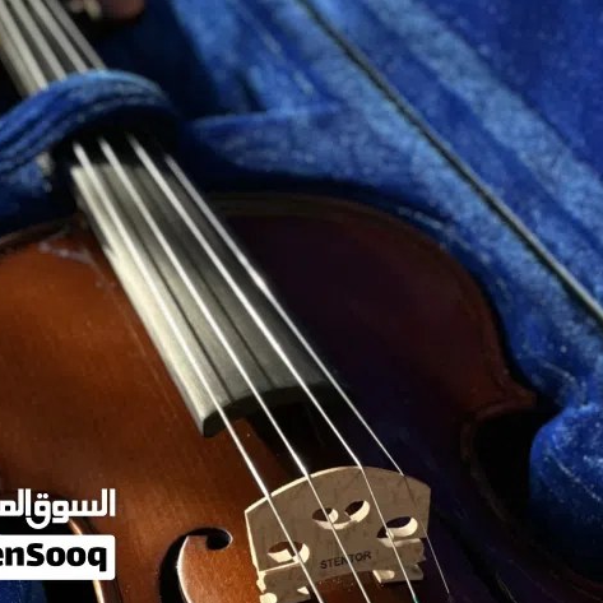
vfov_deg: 18.9
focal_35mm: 92
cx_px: 307
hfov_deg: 18.9
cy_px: 305
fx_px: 1813
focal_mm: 9
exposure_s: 1/121
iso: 50
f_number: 2.8
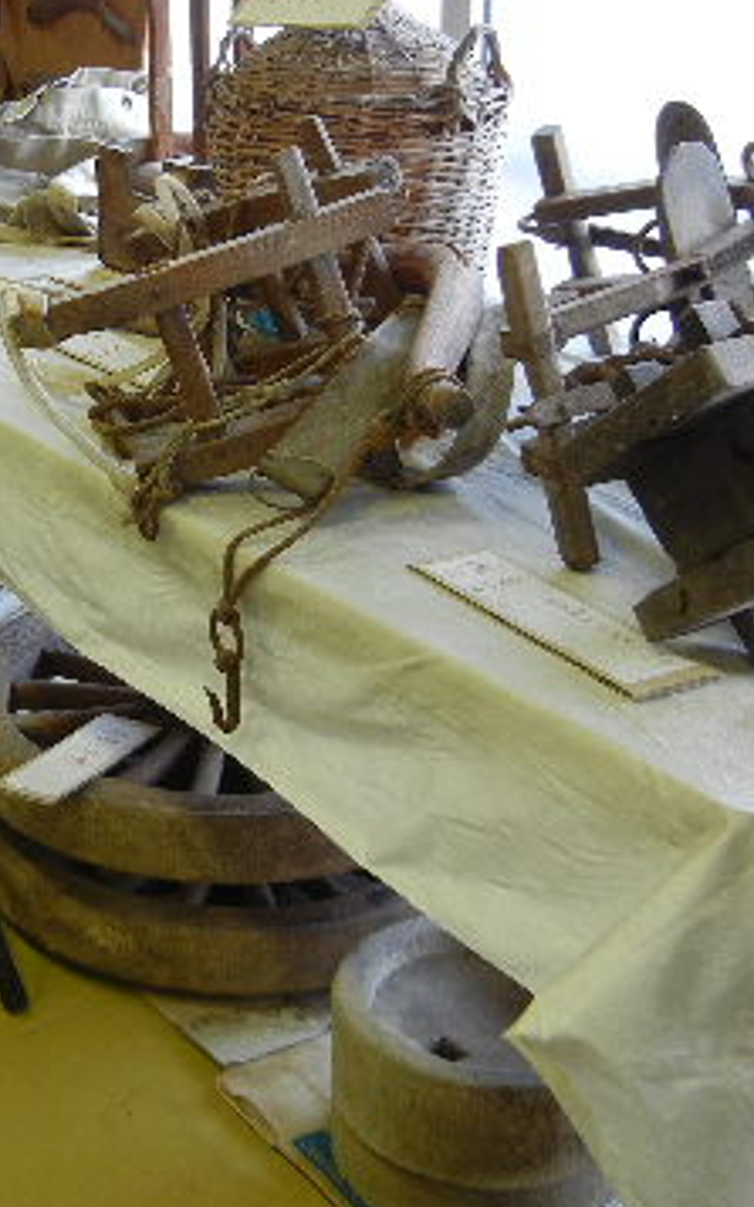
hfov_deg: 21.9
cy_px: 494
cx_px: -3
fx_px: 1875
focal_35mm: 57
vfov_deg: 35.6
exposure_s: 1/30
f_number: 3.5
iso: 192
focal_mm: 5.4
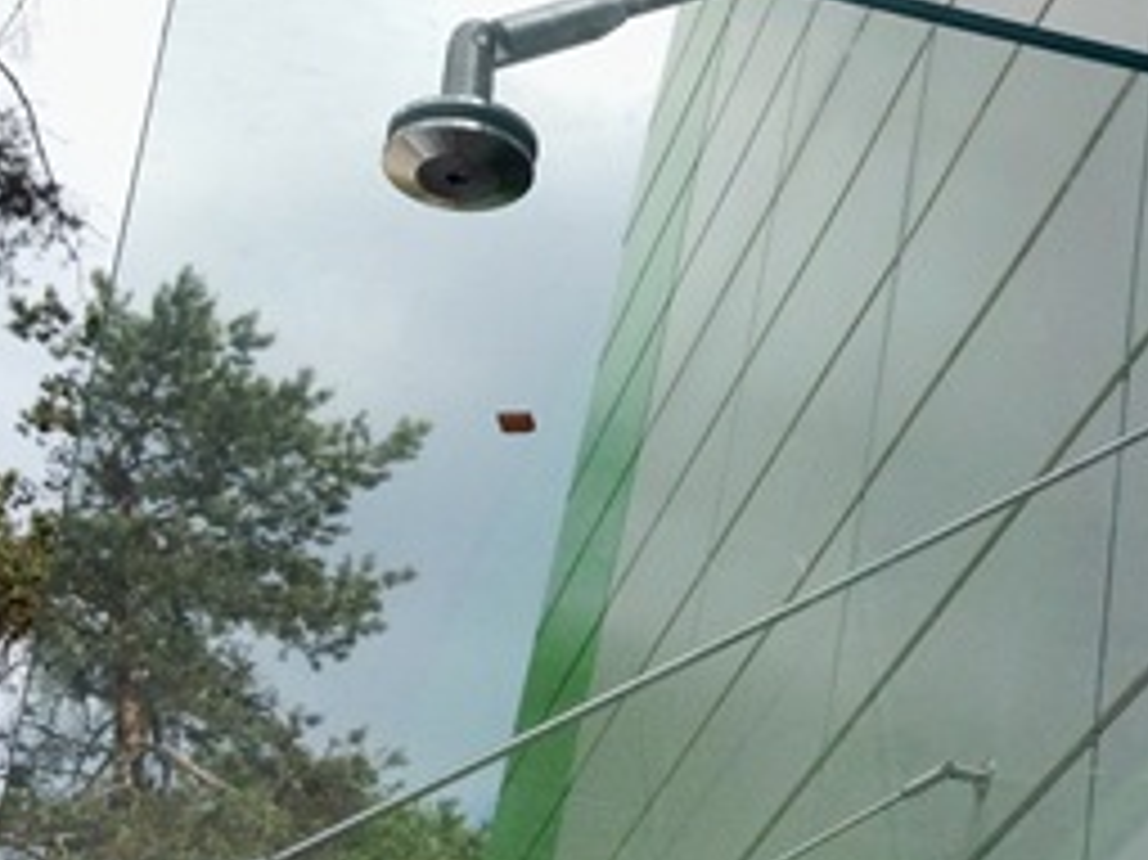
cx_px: 1256
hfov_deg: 21.2
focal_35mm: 88
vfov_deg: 16.8
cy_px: 396
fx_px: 2917
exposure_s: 1/2123
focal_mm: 4.28
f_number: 2.4
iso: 50
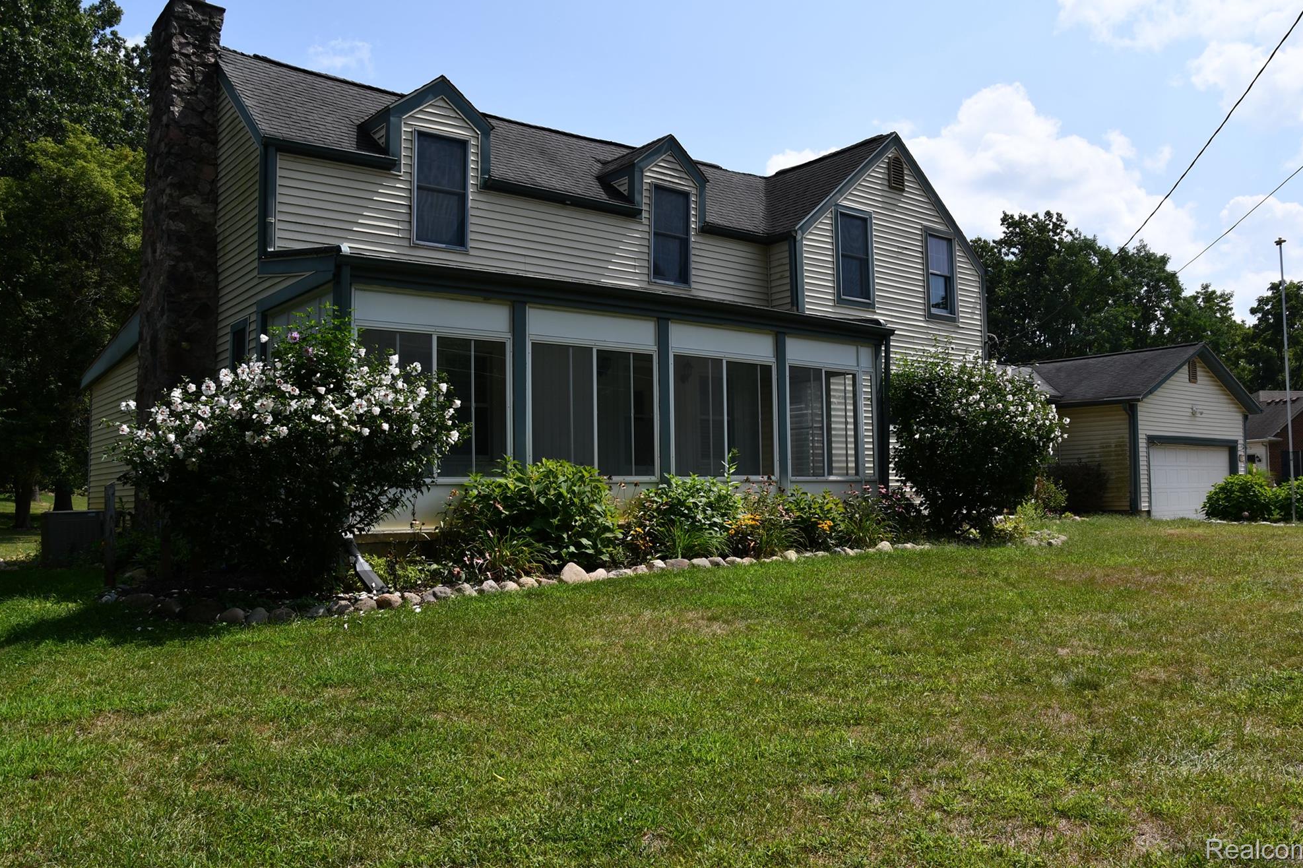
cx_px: 660
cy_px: 418
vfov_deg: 46.4
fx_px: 1013
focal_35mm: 28
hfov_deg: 65.5
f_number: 9
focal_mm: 18
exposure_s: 1/320
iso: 100
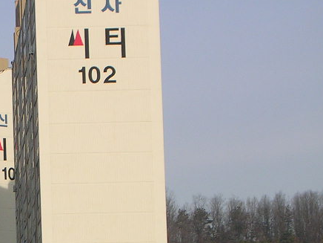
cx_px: -50
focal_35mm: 270
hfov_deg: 7.3
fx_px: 2519
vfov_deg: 5.5
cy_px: 210
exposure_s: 1/463
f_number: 4.9
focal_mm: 17.4
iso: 50
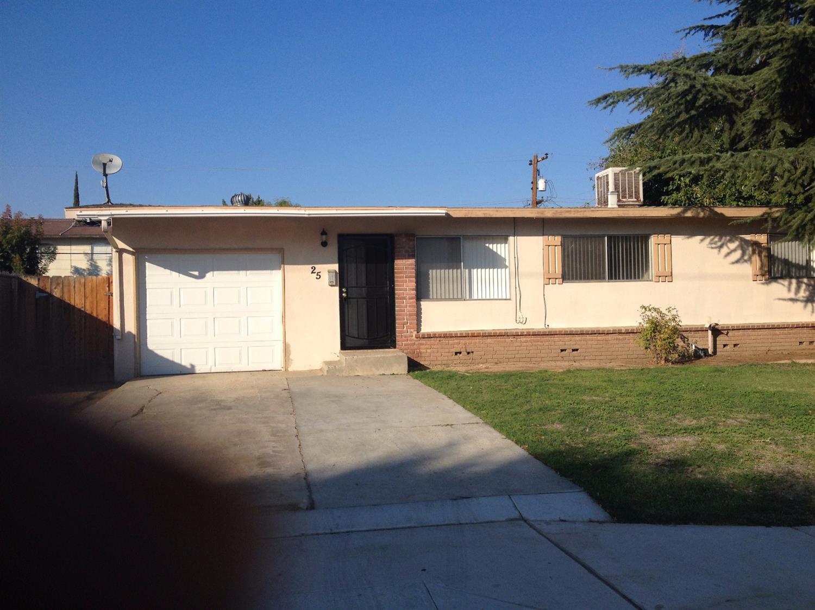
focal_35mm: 35
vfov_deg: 40.7
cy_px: 305
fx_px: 824
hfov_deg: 52.6
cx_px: 408
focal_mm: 4.28
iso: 50
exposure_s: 1/2123
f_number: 2.4
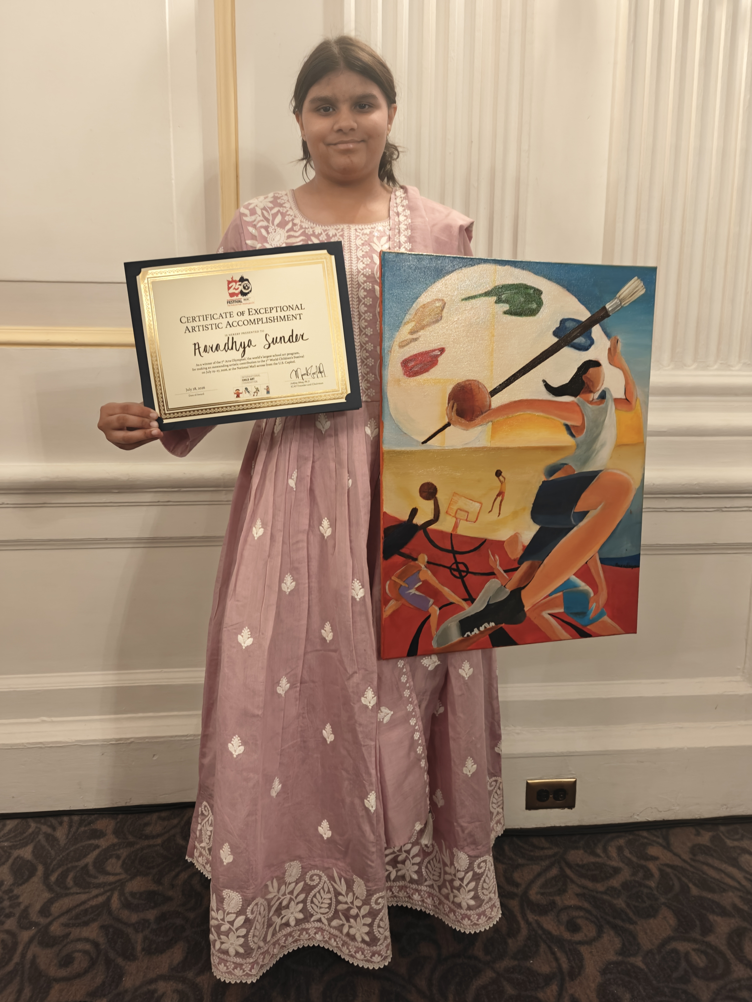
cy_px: 501
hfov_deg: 58.9
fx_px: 666
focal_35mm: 23
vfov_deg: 73.9
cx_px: 376
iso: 2000
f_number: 1.6
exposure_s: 1/60
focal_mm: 6.06
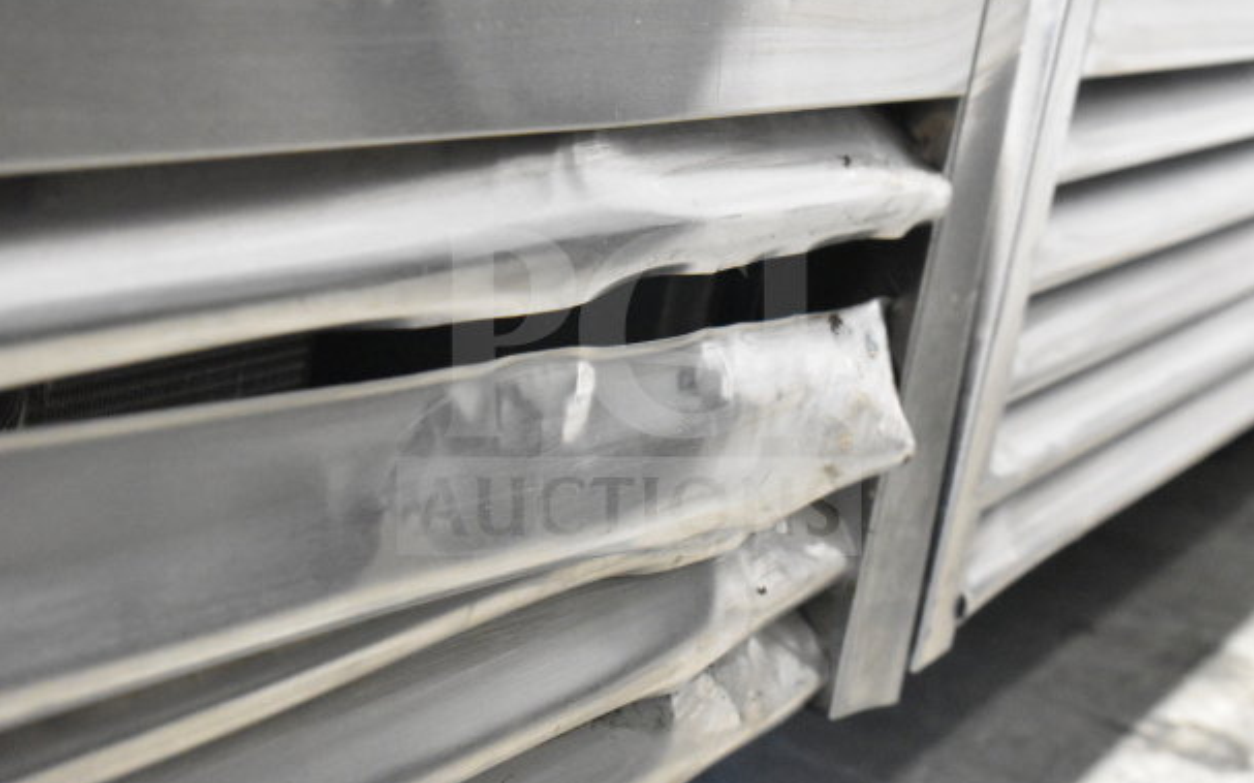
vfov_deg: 15.4
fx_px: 2887
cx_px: 628
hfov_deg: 24.5
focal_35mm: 85
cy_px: 392
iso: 9000
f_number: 5.6
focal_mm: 55
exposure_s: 1/100
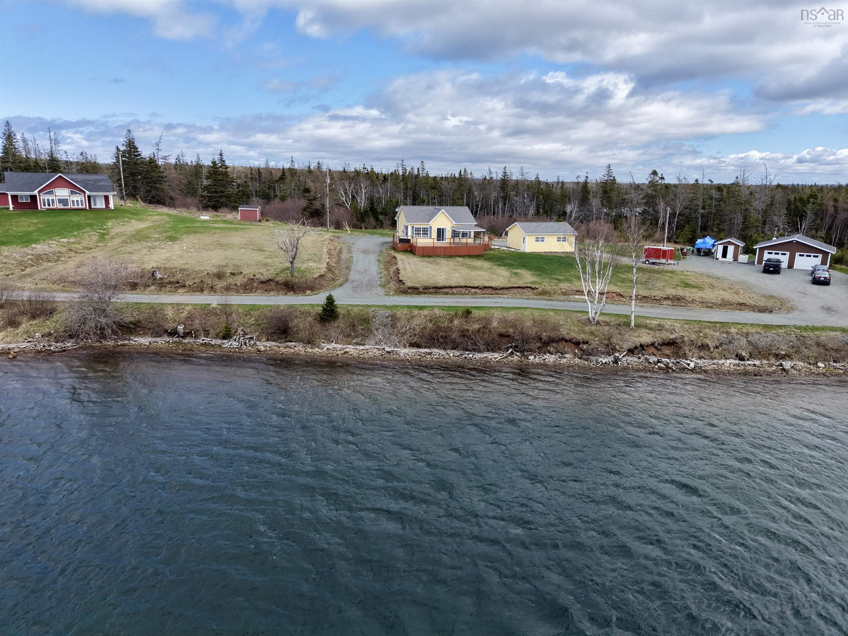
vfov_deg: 58.9
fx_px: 563
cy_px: 318
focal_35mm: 23
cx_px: 424
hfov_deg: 73.9
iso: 310
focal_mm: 8.67
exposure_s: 1/5000
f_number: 1.8
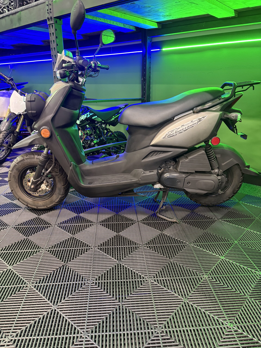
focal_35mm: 26
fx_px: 261
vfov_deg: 67.3
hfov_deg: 53.1
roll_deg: -0.4
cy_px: 174
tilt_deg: -17.8
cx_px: 130
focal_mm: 5.96
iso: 400
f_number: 1.6
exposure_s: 1/40
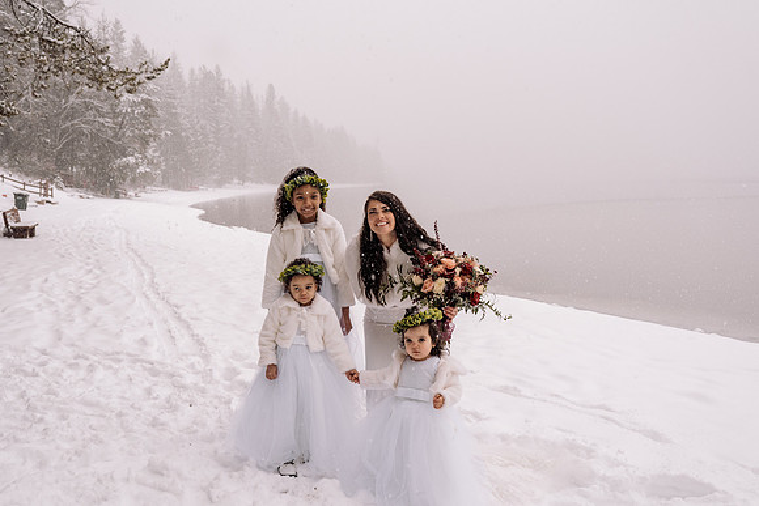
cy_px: 253
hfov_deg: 52.8
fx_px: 764
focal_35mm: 36
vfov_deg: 36.7
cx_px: 380
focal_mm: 35
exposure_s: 1/250
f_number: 5
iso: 1250
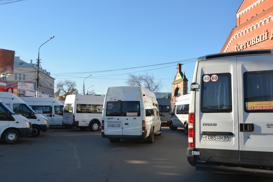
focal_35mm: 36
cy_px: 96
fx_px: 270
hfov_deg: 53.6
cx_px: 120
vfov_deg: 37.2
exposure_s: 1/250
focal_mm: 21
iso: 160
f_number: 8
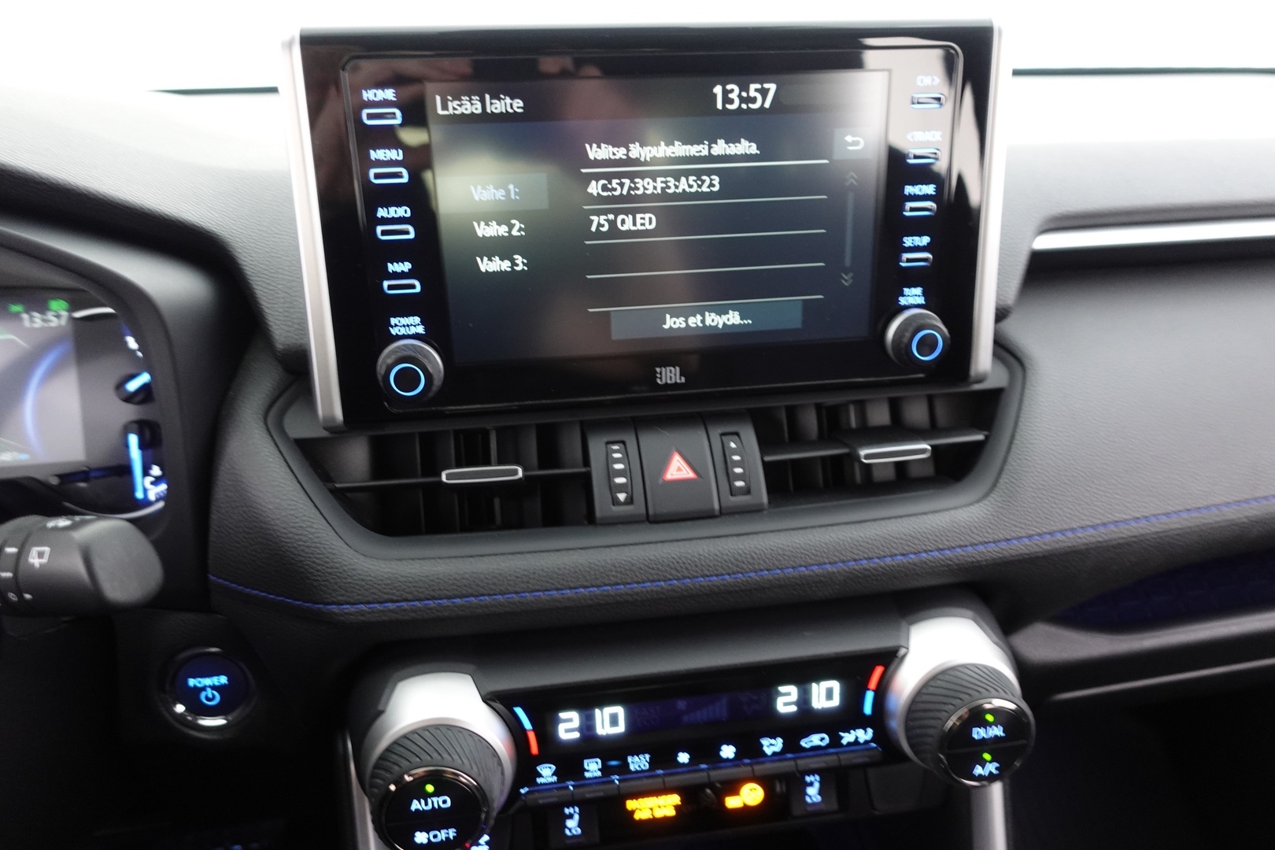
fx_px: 850
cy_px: 425
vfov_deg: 53.1
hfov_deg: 73.7
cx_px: 638
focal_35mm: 24
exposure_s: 1/13
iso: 800
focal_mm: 9.4
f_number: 1.8
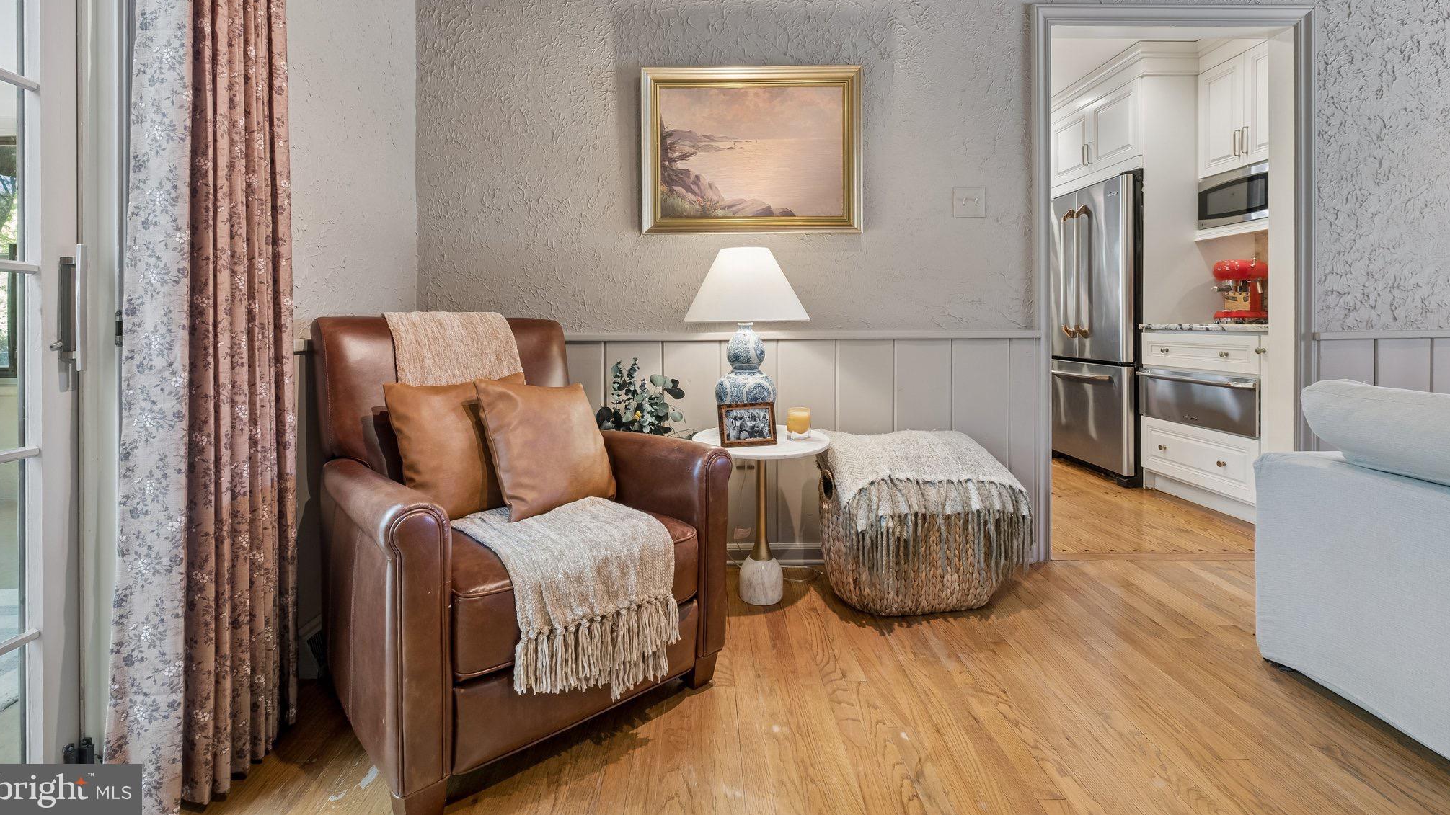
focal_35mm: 16
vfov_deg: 66.4
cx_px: 720
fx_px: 615
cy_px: 325
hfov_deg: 99.4
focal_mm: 10
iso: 250
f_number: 8
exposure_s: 1/2
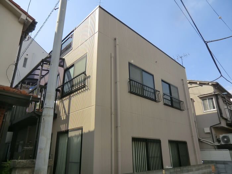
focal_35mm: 24
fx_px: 161
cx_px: 116
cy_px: 87
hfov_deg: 71.6
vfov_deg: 56.8
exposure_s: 1/640
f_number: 3.2
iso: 64
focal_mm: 4.3
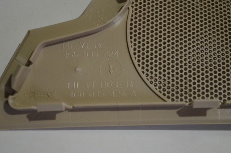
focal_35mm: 82
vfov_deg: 16.5
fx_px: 528
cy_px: 76
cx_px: 116
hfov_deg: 24.7
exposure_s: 1/60
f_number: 5.6
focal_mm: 55
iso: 450
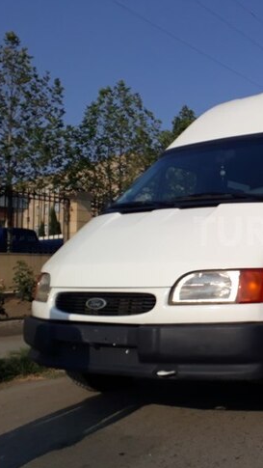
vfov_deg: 50.5
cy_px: 231
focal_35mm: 40
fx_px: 496
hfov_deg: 27.2
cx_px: 292
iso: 40
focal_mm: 3.6
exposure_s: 1/2717
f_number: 1.9
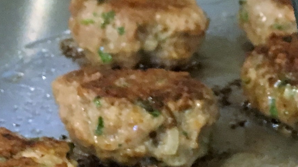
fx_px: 1161
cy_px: 392
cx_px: 365
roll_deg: +0.1
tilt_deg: -34.0
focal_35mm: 147
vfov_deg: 7.7
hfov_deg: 14.1
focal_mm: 4.15
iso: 100
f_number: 2.2
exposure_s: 1/30
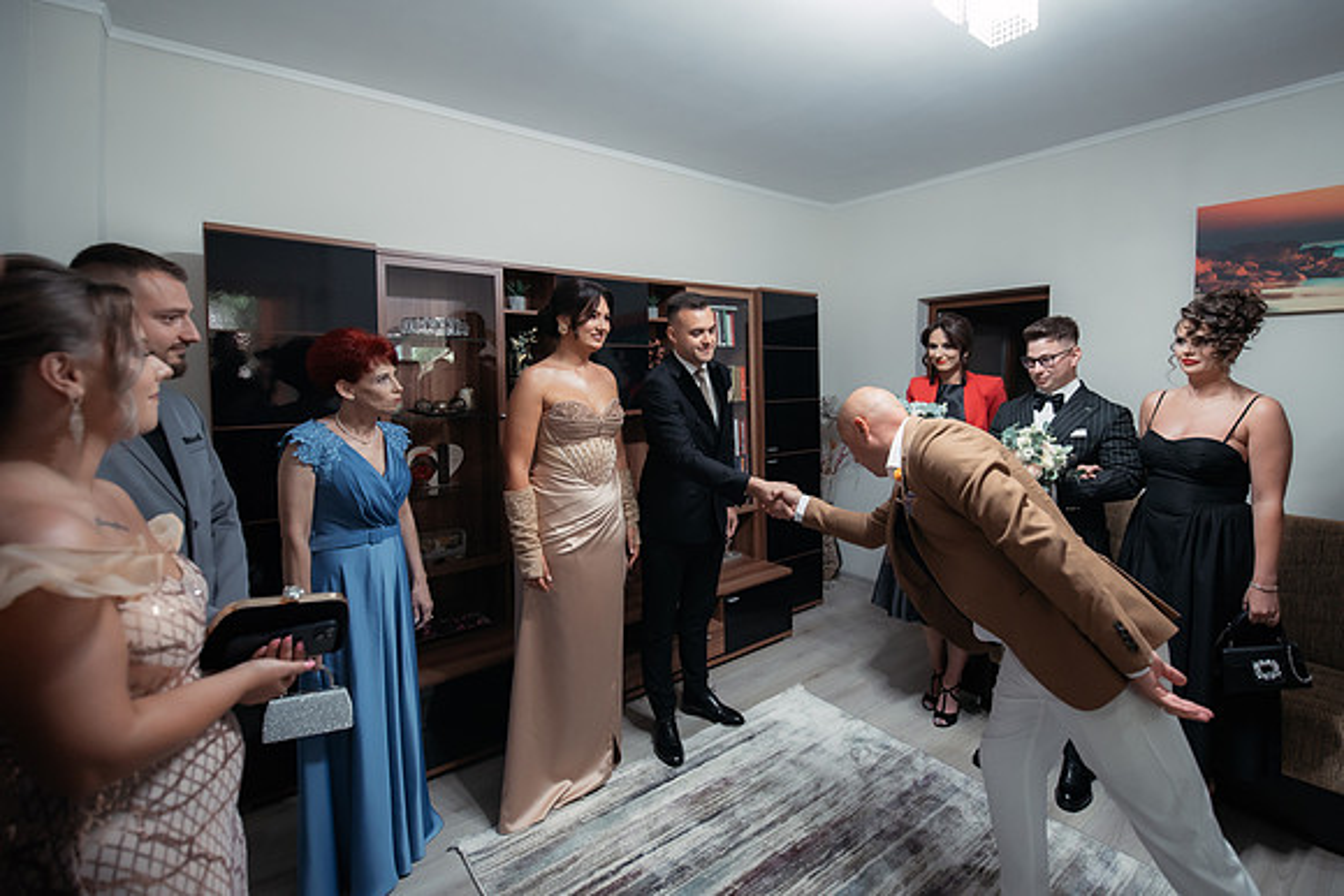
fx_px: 600
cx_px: 719
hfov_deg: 96.4
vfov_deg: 73.5
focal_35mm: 16
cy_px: 416
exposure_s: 1/200
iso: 1600
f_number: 2.8
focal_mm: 15
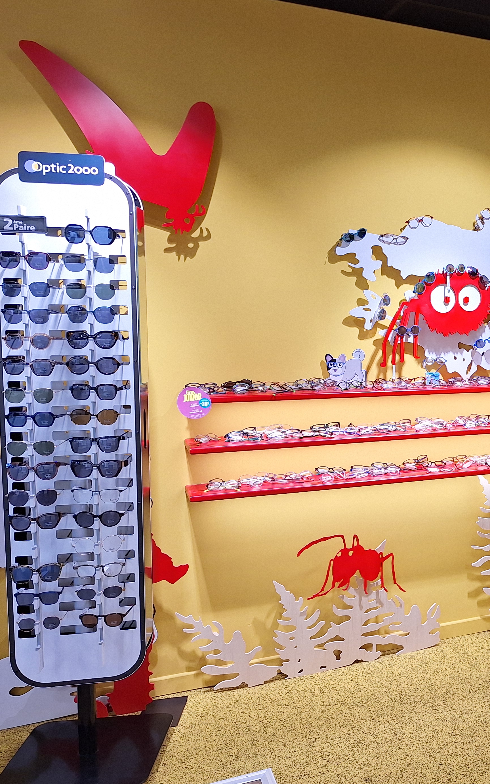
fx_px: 769
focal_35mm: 36
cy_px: 375
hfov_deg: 32.2
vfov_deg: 54.0
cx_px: 506
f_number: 1.8
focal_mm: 5.54
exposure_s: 1/112
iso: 40
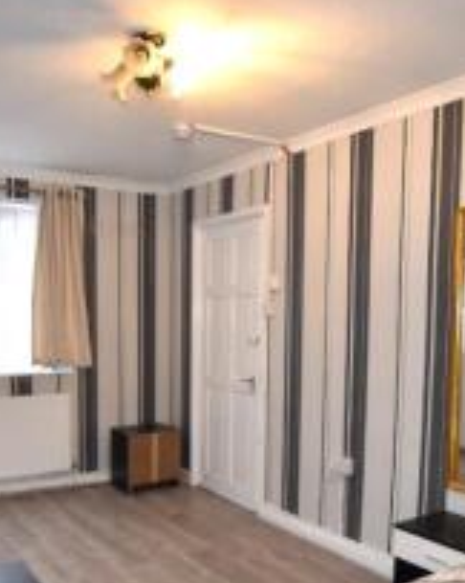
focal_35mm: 33
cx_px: 201
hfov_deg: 44.4
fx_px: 569
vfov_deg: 53.5
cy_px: 372
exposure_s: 1/125
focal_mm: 10
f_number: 3.5
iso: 900
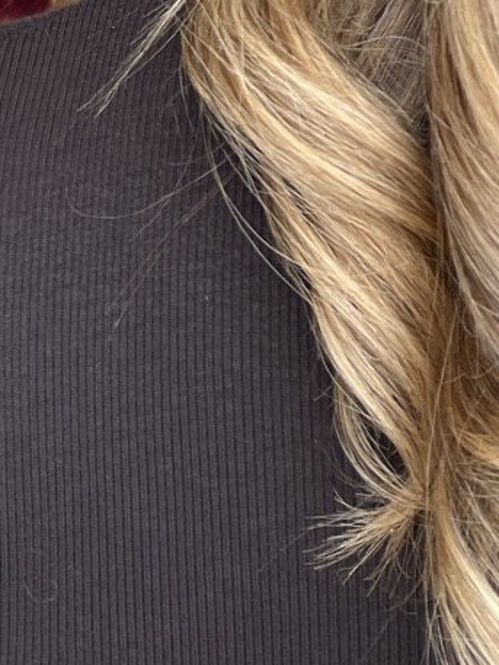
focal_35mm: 91
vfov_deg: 19.0
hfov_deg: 15.4
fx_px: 1748
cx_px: 668
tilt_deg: -5.6
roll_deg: -1.5
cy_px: -323
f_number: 1.6
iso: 40
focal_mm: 5.1
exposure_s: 1/121
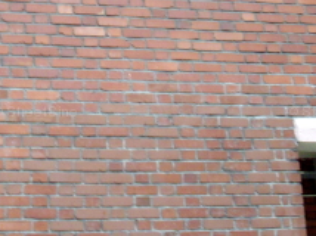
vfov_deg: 15.1
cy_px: -34
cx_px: 102
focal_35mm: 95
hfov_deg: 20.6
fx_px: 866
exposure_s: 1/50
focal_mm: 6.2
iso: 327
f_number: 2.8
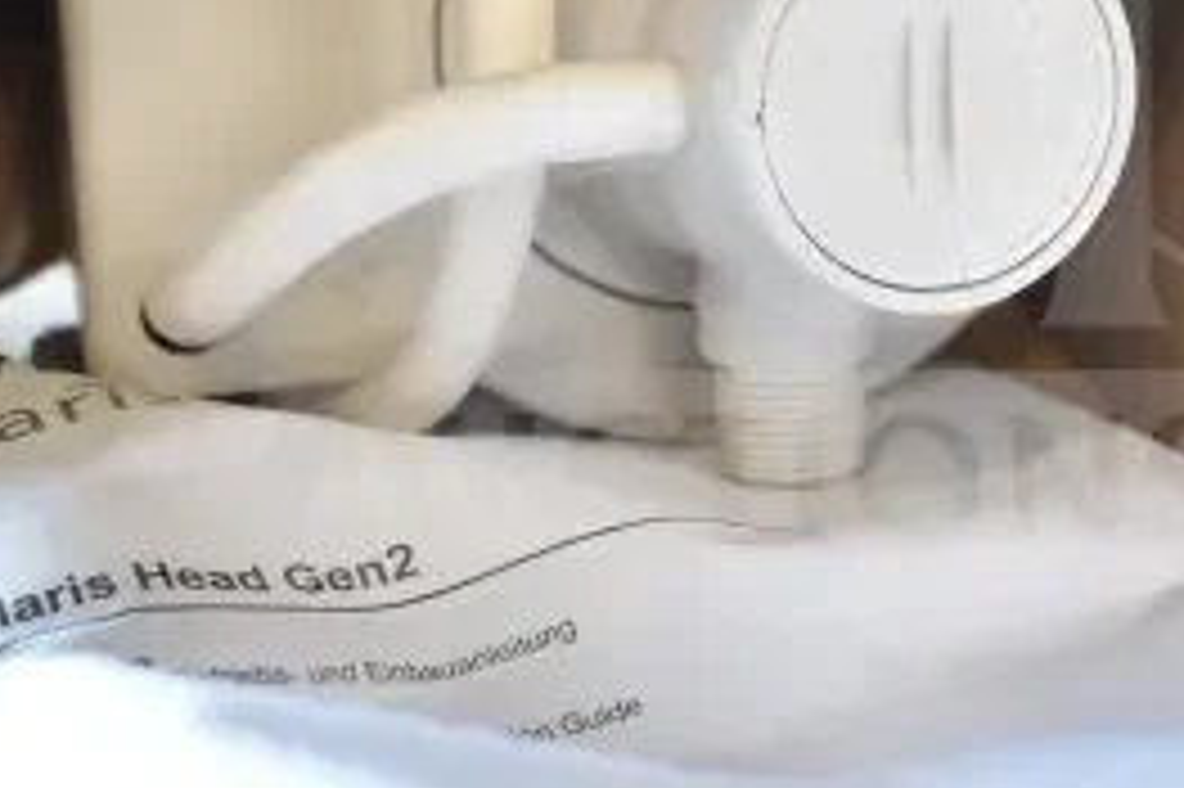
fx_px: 2405
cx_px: 761
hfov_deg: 27.5
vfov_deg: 18.5
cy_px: 227
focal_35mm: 73
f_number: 3.8
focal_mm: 21
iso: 500
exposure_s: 1/30
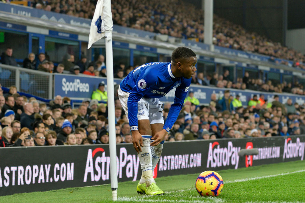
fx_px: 1042
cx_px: 152
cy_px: 102
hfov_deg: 16.7
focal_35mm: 123
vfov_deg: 11.1
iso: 1600
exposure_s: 1/1250
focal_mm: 82
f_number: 3.5
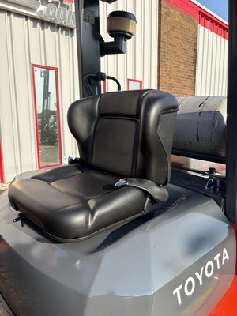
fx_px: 237
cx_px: 118
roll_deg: +0.8
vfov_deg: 67.3
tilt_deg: -7.5
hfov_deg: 53.1
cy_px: 158
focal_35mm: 26
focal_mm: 5.96
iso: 50
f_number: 1.6
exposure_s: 1/1550
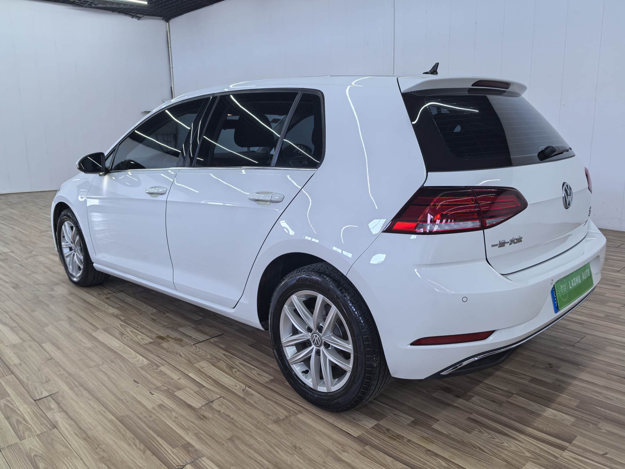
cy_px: 234
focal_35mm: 27
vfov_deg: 51.4
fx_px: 487
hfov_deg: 65.3
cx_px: 312
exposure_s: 1/100
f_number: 2
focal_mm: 5.75
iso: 200
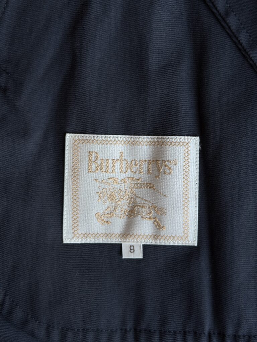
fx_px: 475
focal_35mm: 48
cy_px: 171
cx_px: 128
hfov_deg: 30.3
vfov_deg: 39.7
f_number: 1.78
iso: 64
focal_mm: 6.76
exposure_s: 1/394
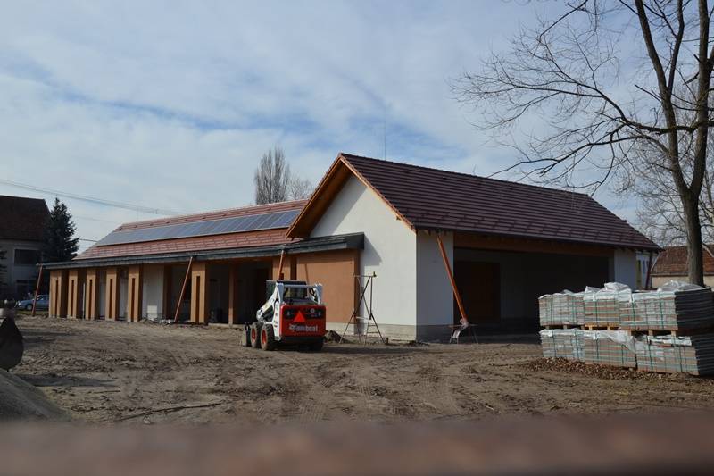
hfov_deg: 53.1
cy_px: 238
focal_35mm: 36
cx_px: 357
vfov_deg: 36.9
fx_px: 714
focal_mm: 24
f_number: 8
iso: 100
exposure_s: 1/250
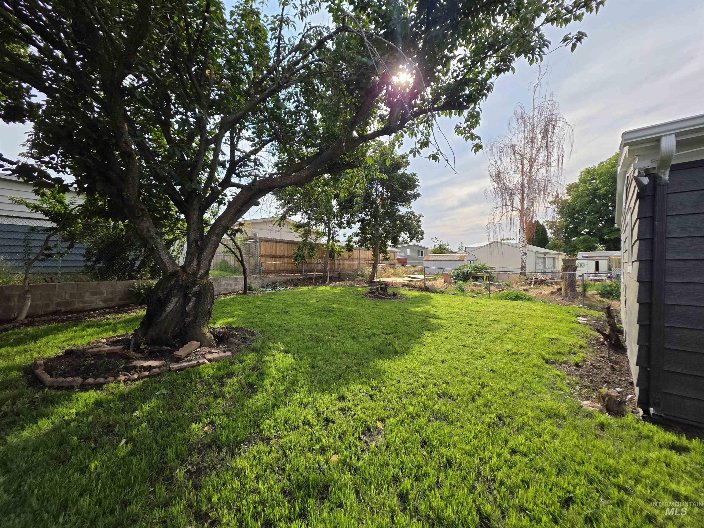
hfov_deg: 106.2
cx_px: 352
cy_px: 264
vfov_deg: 89.9
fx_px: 264
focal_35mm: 13
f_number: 1.9
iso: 40
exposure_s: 1/1559
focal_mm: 2.2
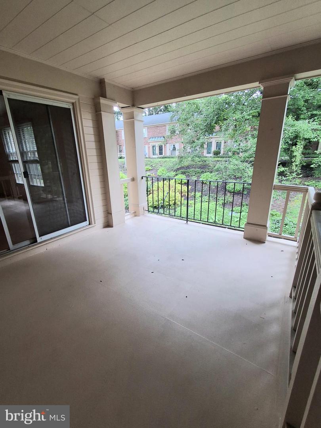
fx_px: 198
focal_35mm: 16
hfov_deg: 78.1
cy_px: 214
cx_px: 160
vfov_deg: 94.5
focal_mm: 1.64
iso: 80
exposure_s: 1/40
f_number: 2.2
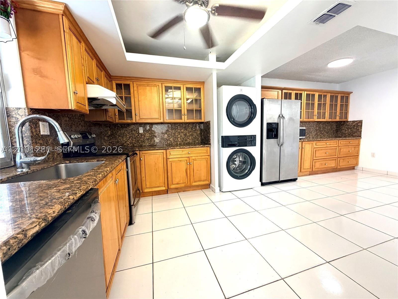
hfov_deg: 102.1
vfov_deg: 85.7
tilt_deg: -5.6
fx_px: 161
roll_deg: +1.9
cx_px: 199
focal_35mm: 14
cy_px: 150
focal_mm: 2.22
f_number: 2.2
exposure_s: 1/120
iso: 250
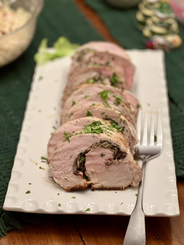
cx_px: 92
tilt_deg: -36.5
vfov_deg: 25.3
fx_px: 546
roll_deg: -2.0
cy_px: 122
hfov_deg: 19.1
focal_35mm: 77
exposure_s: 1/40
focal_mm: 9
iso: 320
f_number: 2.8
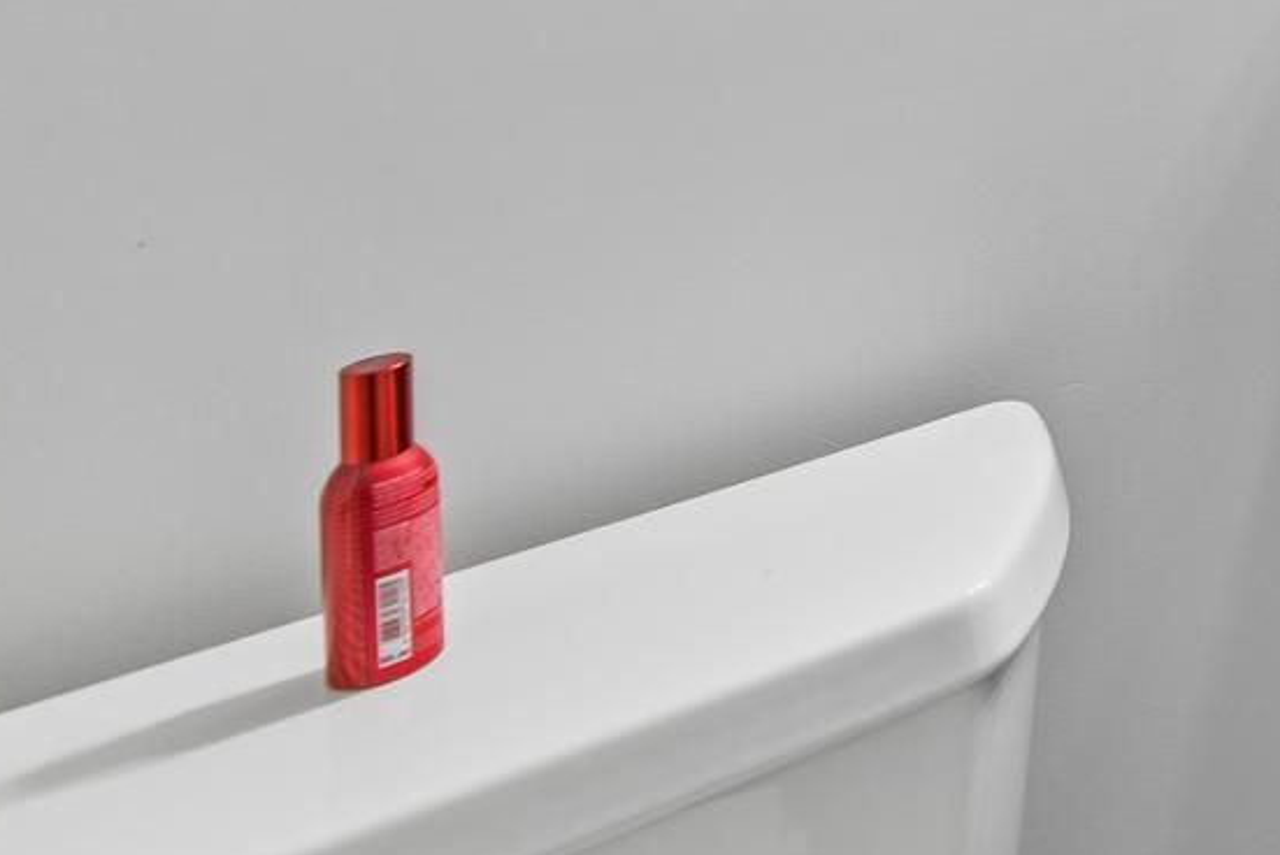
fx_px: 1850
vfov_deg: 21.6
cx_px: 2163
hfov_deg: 23.9
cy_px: -447
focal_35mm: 52
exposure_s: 1/15
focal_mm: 14
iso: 400
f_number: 8
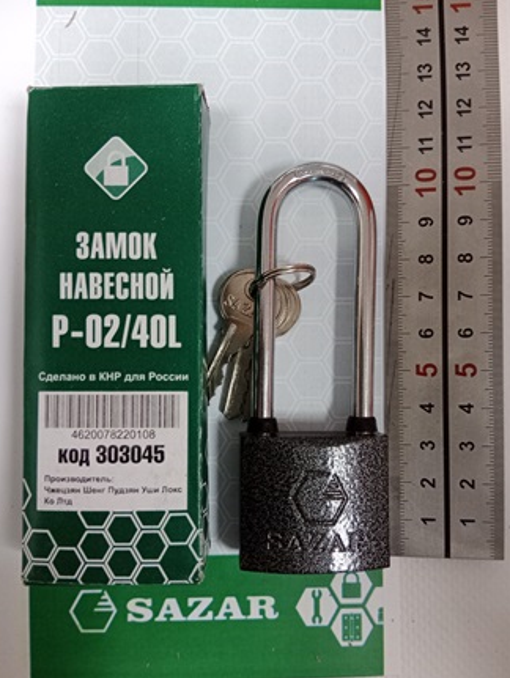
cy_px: 351
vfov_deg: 65.3
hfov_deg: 51.4
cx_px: 253
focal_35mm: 27
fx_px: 530
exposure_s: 1/33.3
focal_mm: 3.96
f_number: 1.8
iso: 1091
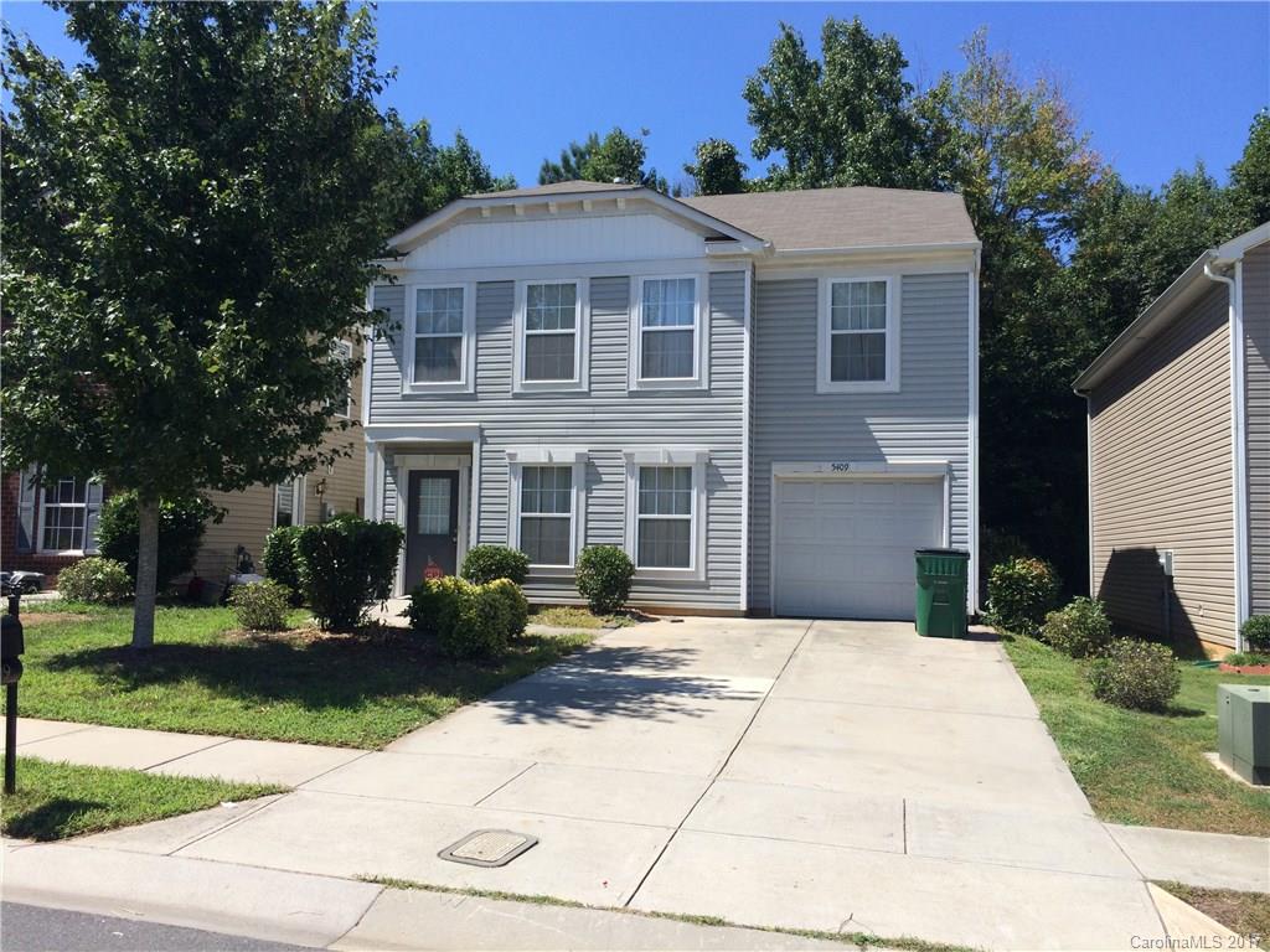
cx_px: 635
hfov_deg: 60.0
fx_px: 1101
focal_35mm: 30
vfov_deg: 46.8
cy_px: 476
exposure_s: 1/1866
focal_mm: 4.12
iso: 40
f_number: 2.2
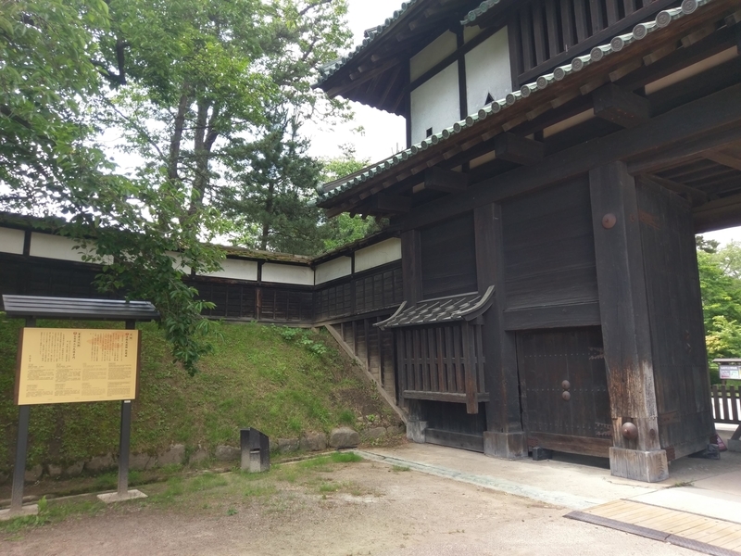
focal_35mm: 26
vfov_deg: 53.1
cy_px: 278
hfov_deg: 67.3
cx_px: 370
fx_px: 557
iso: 100
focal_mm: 4.58
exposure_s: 1/350
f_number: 1.8
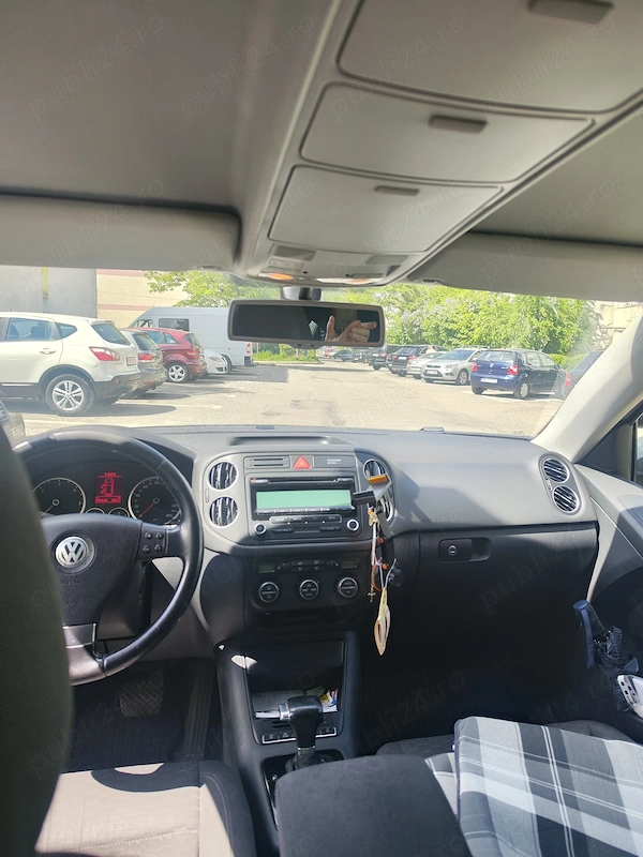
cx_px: 322
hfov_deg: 58.9
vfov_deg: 73.9
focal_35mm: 23
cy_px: 428
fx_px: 570
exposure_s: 1/182
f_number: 1.69
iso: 50
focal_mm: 7.01
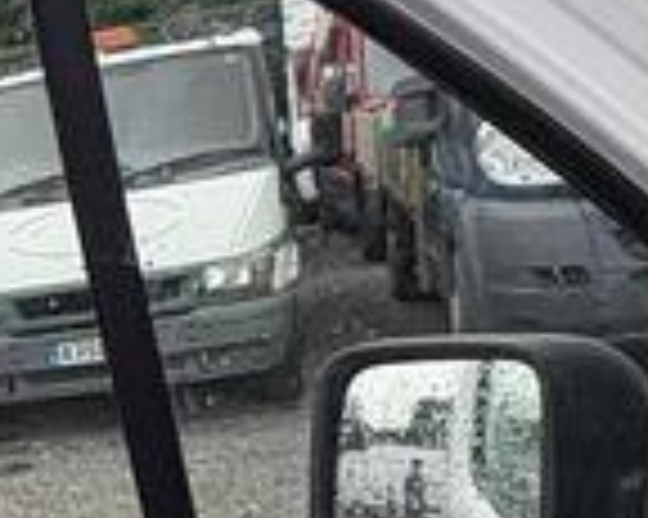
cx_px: -387
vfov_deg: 17.1
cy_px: 658
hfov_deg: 19.1
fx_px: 1629
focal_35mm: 85
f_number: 2.2
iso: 40
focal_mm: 2.22
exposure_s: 1/401
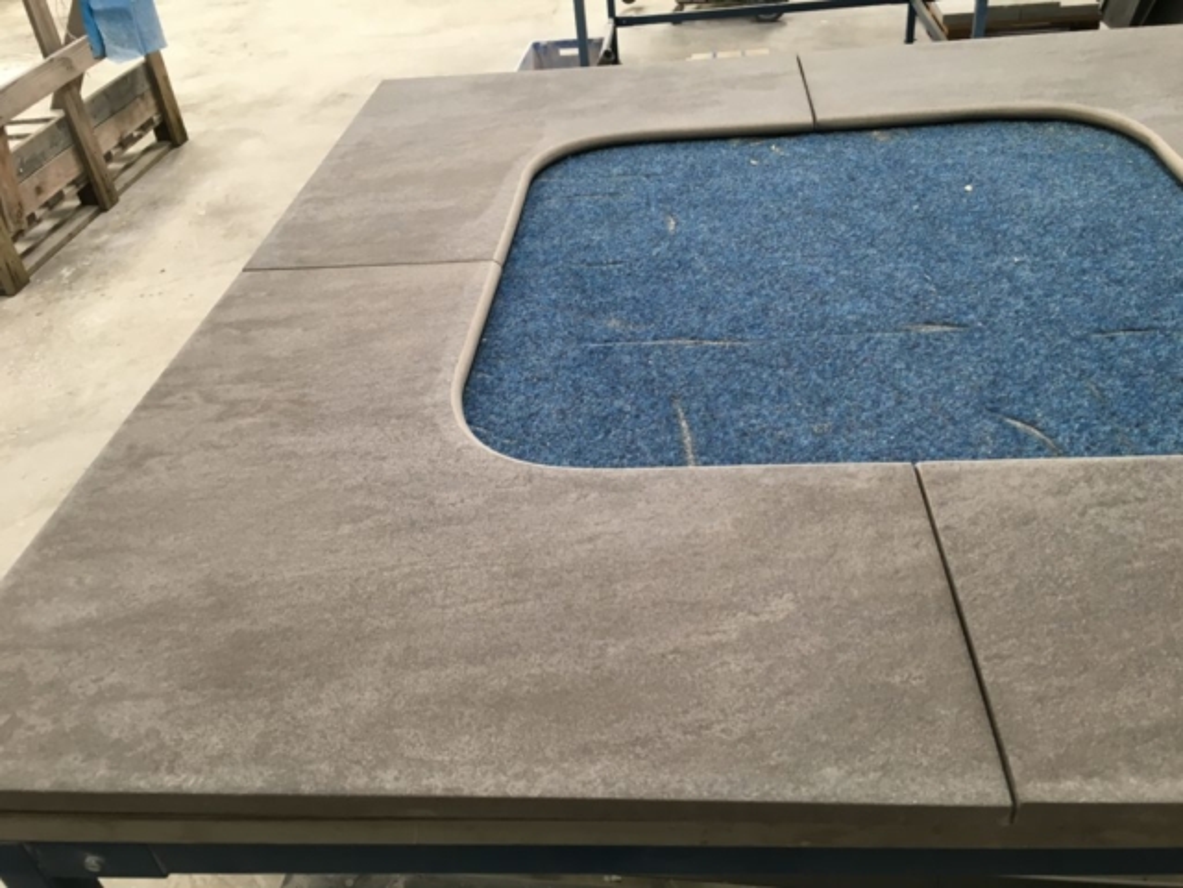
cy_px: 444
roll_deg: +5.5
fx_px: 991
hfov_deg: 61.7
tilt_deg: -35.1
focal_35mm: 29
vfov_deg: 48.2
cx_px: 592
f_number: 2.2
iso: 64
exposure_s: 1/33
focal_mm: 4.15
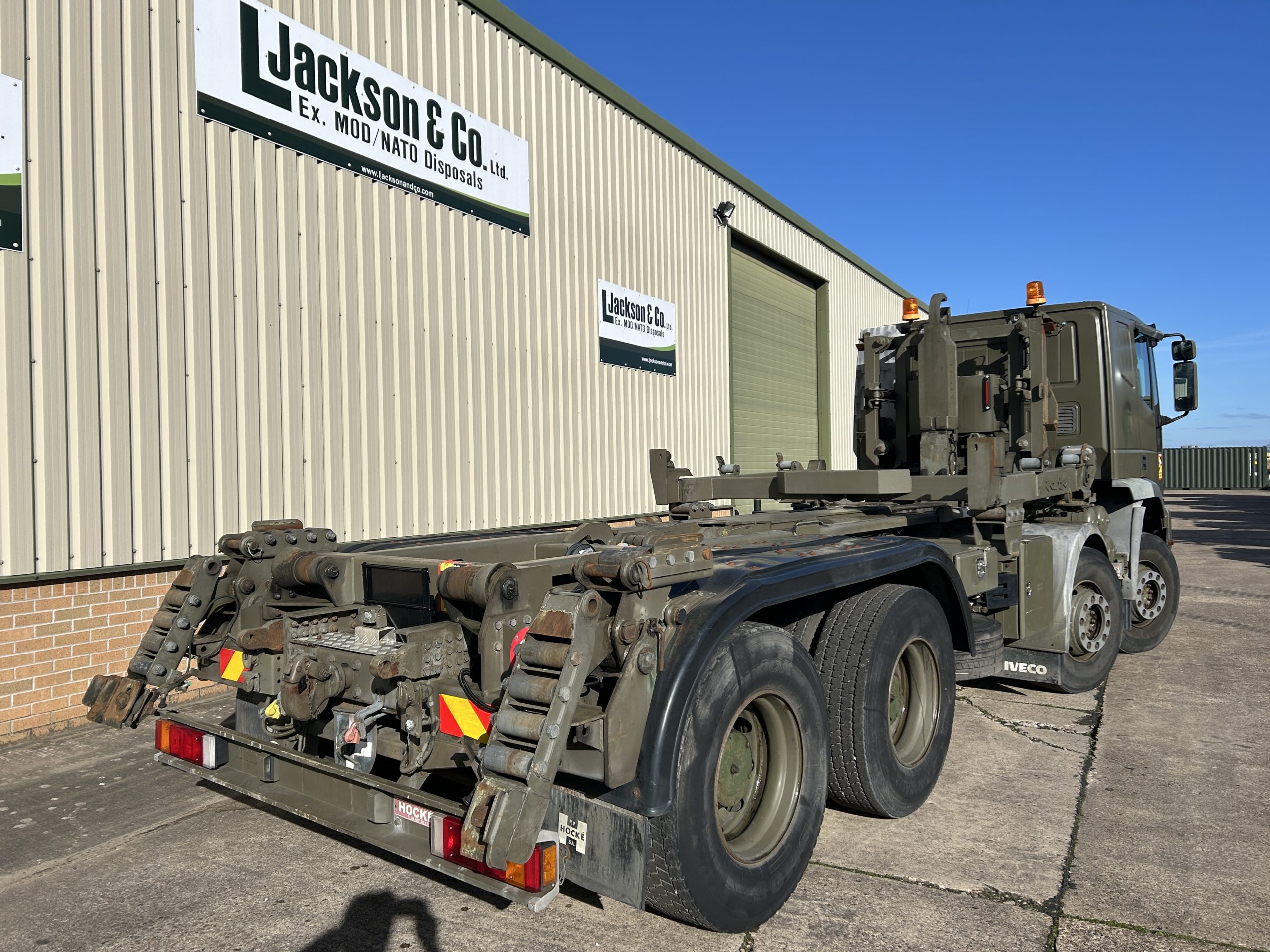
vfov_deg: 53.1
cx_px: 635
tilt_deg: +2.5
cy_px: 476
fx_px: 954
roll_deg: +1.6
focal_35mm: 26
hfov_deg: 67.3
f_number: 1.5
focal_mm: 5.7
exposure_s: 1/6579
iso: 50
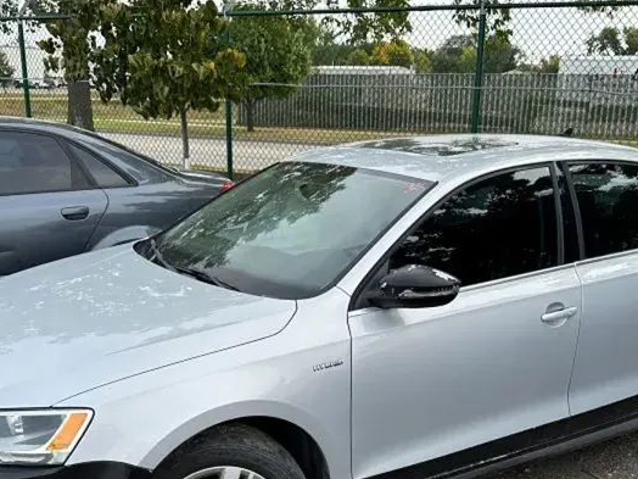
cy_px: 366
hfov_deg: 42.9
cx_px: 326
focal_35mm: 44
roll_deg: -0.1
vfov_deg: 32.2
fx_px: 811
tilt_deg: -17.9
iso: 80
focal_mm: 6.86
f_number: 1.78
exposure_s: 1/2252
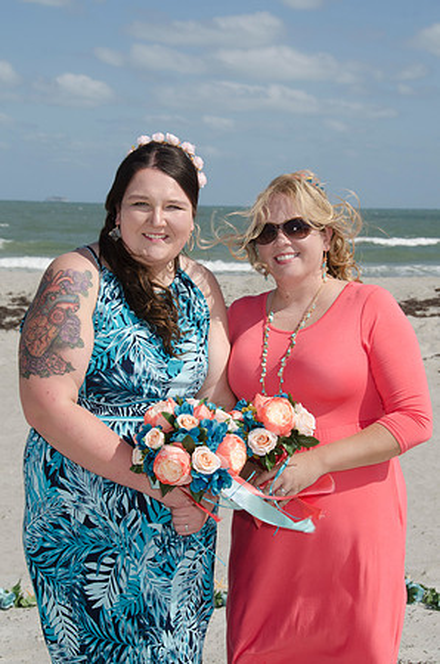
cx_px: 220
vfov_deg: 26.0
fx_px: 1437
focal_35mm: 78
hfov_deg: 17.4
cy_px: 332
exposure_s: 1/250
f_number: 11
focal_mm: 52
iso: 100
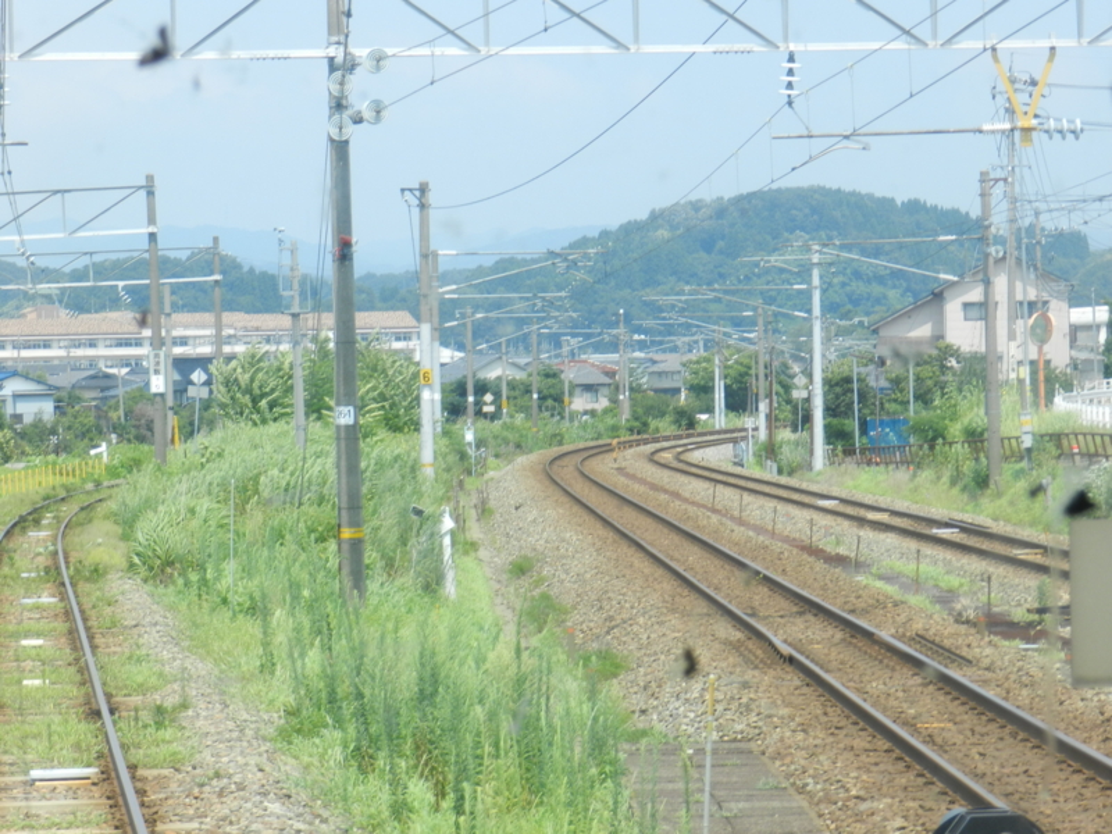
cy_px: 417
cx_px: 556
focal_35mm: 130
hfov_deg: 15.2
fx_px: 4176
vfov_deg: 11.4
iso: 160
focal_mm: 23.1
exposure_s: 1/400
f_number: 5
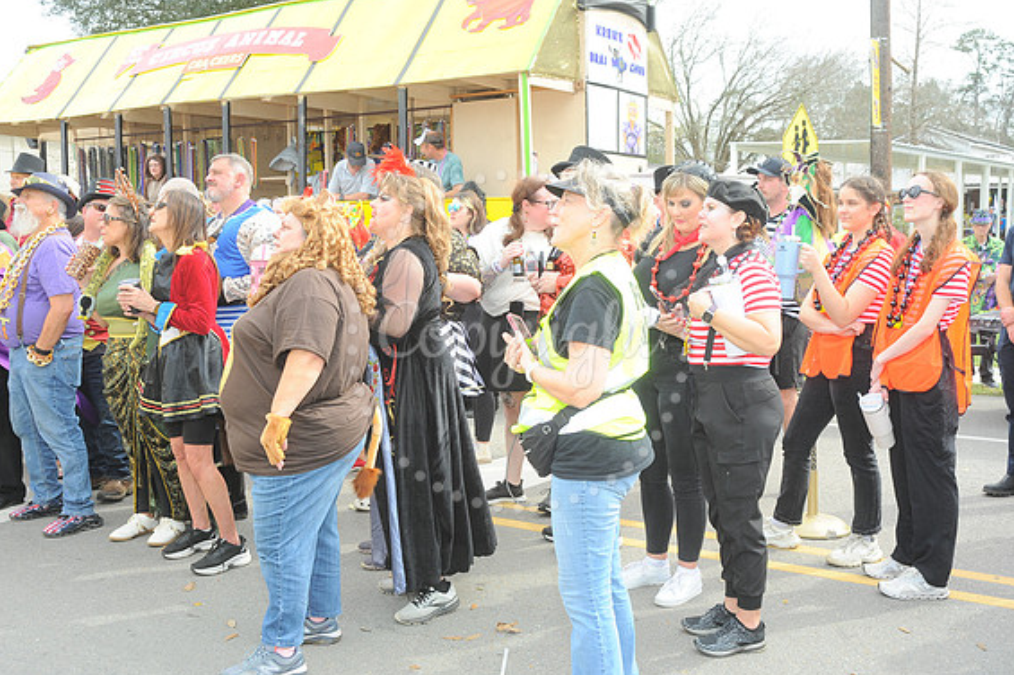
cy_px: 339
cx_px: 519
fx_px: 2167
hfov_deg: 26.3
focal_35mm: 77
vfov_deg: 17.7
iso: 250
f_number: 9
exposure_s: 1/100
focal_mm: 75
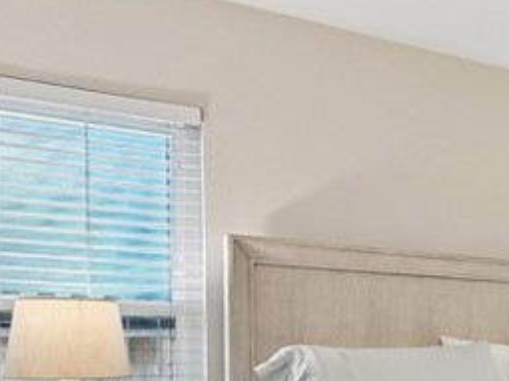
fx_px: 794
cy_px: 401
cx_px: 569
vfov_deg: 25.4
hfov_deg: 31.3
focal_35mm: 54
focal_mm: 14
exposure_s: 1/4
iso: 250
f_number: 8
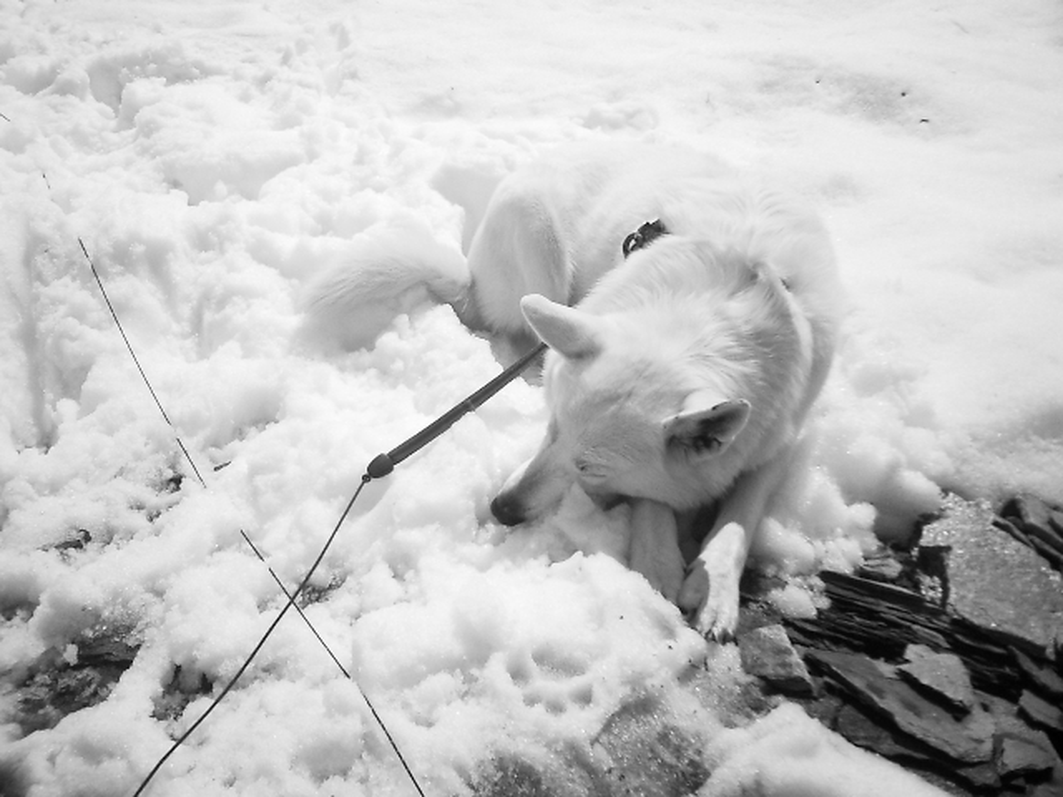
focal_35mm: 36
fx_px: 1106
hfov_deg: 51.4
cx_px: 532
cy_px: 398
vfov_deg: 39.7
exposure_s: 1/6400
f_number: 3.2
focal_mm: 7.5
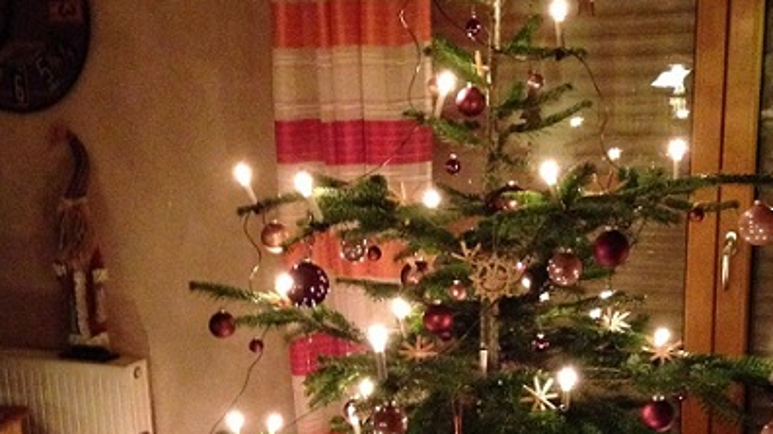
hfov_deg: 32.8
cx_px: 419
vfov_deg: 18.5
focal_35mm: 64
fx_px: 1311
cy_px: 385
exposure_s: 1/15
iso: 800
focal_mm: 4.12
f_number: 2.4
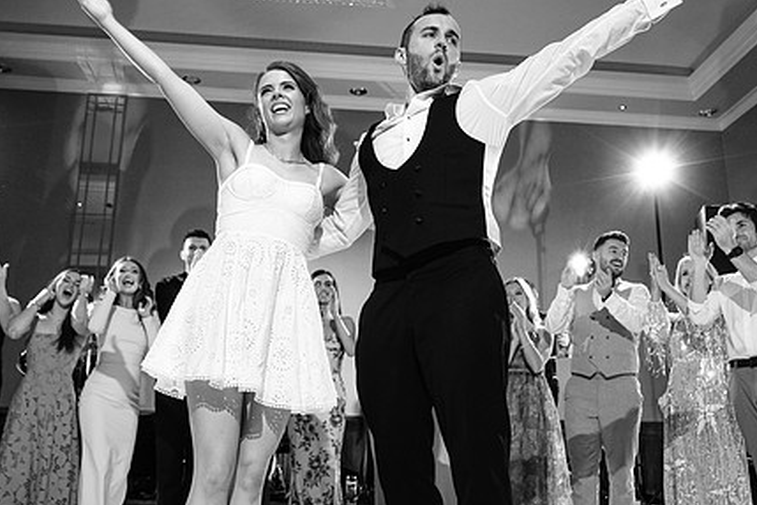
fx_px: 736
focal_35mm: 35
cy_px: 283
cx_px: 364
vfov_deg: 37.8
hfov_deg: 54.4
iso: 640
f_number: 2.8
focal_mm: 16
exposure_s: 1/160
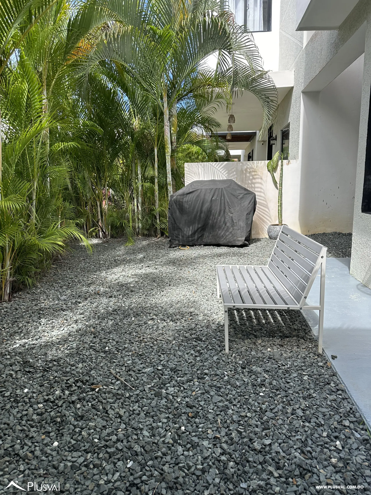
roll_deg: +0.3
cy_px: 248
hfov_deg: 56.8
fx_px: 343
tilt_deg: -10.4
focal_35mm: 24
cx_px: 186
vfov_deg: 71.6
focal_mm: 6.86
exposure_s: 1/989
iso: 80
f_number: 1.78
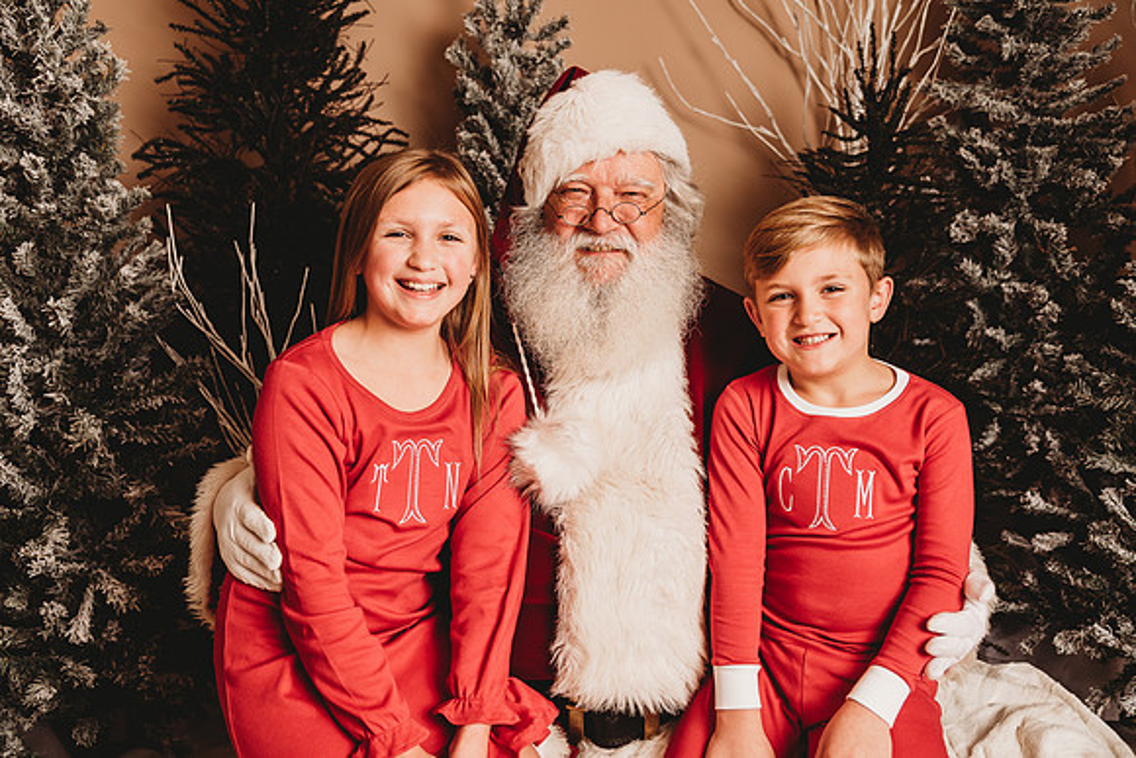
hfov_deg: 55.8
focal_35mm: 34
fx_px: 1073
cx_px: 568
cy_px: 379
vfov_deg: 38.9
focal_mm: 34
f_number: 4
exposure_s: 1/160
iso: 100
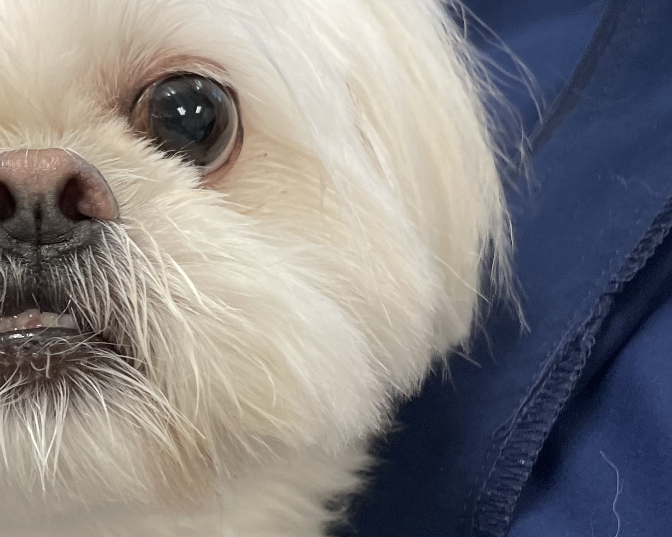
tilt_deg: -25.7
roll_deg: -1.0
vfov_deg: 21.8
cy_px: 256
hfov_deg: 25.7
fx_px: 1392
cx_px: -8
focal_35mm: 70
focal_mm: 4.2
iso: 80
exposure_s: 1/90
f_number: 1.6
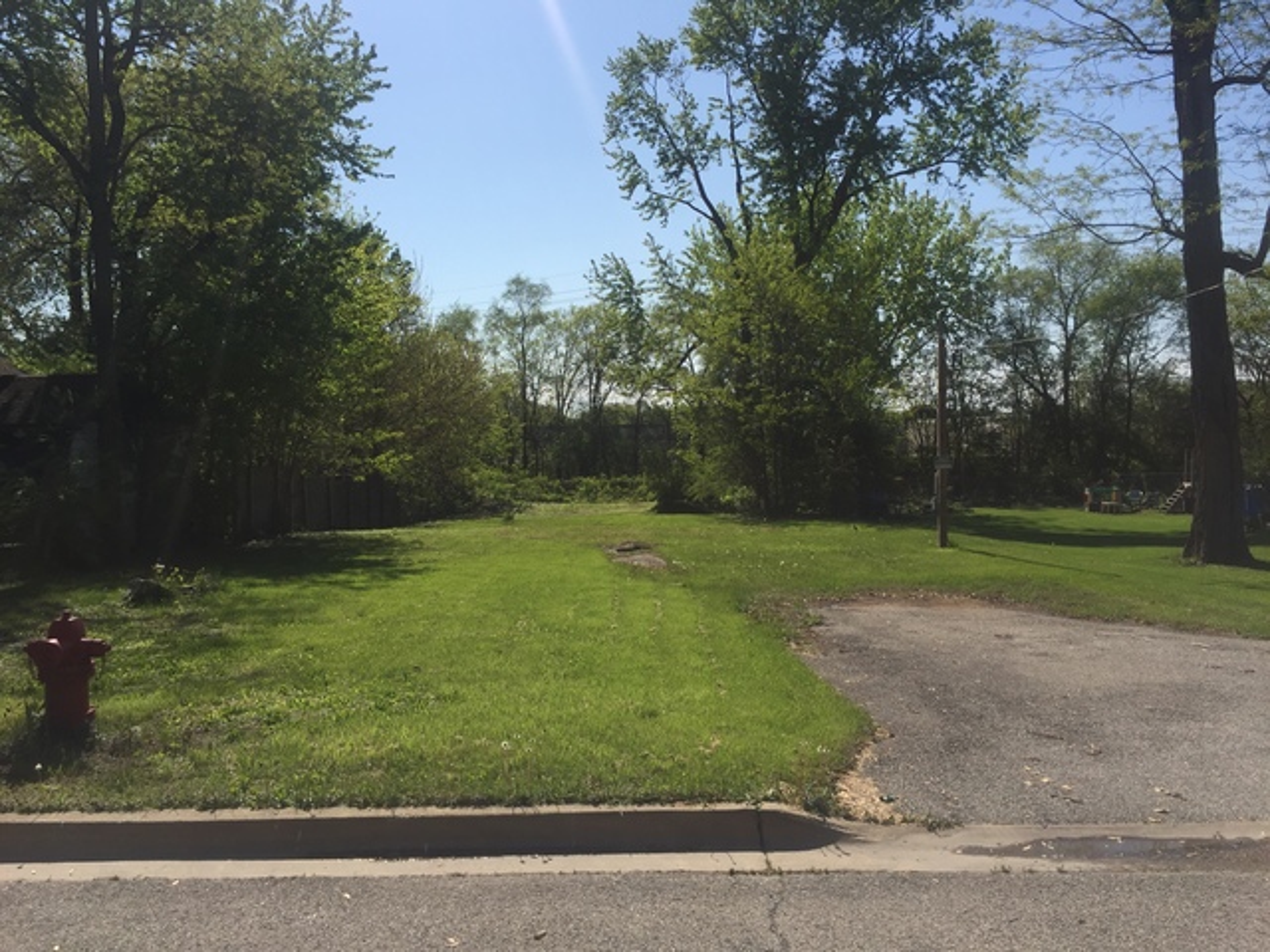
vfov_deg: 48.2
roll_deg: +0.3
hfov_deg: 61.7
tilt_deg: -0.5
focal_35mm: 29
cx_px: 635
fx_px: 1064
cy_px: 476
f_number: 2.2
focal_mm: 4.15
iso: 32
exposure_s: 1/2825
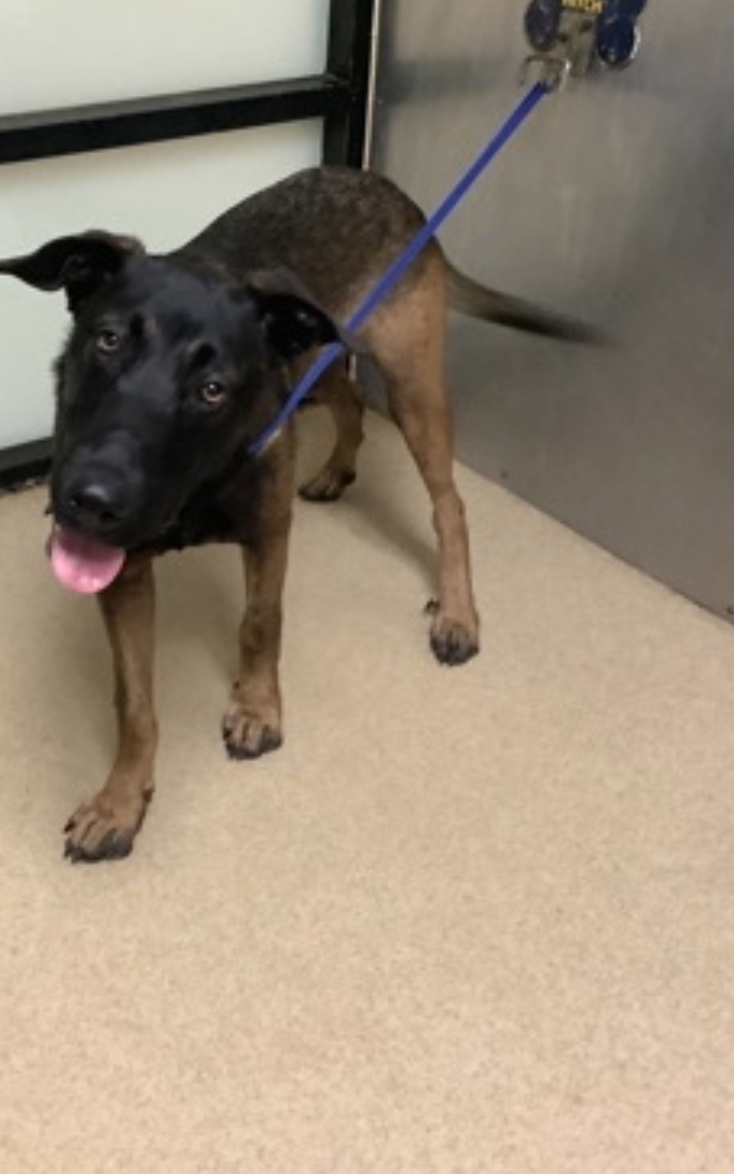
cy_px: 501
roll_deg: -0.4
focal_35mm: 38
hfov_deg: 33.3
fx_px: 1216
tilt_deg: -30.3
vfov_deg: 51.4
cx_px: 241
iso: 400
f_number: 2.4
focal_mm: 3.3
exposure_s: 1/30
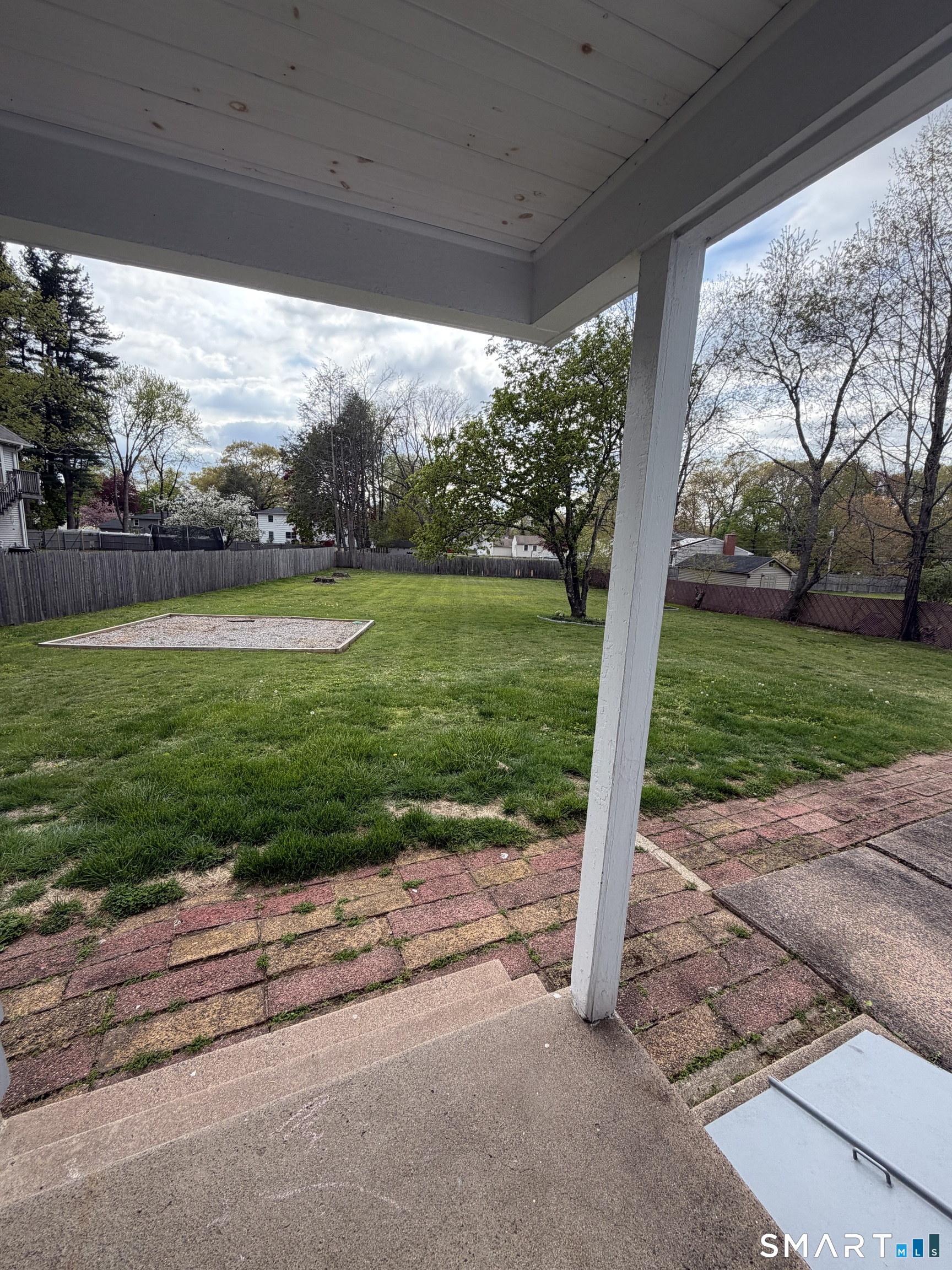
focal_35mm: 14
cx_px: 476
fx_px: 513
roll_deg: -3.3
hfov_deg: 85.7
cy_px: 635
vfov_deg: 102.1
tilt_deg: -10.0
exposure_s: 1/559
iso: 40
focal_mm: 2.22
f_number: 2.2
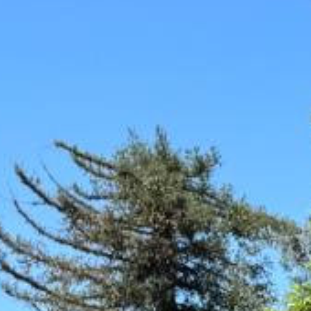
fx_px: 1901
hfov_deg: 7.5
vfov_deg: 8.8
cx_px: 1110
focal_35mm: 187
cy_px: 641
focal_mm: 6.76
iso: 80
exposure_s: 1/3597
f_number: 1.78
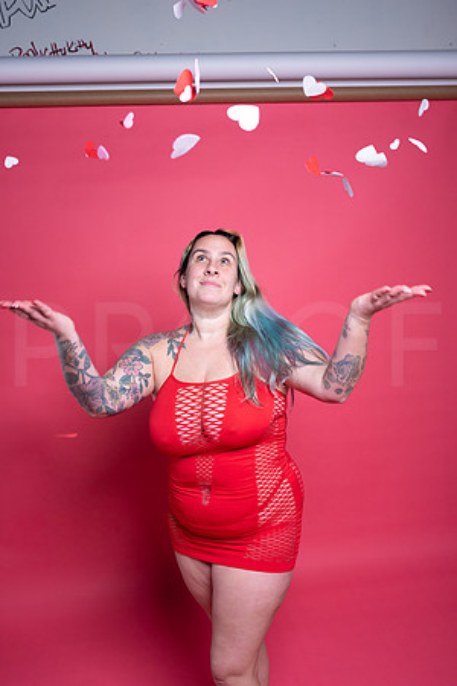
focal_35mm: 35
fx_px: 666
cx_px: 228
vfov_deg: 54.4
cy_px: 343
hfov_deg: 37.9
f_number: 5.6
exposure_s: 1/400
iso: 250
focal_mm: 35
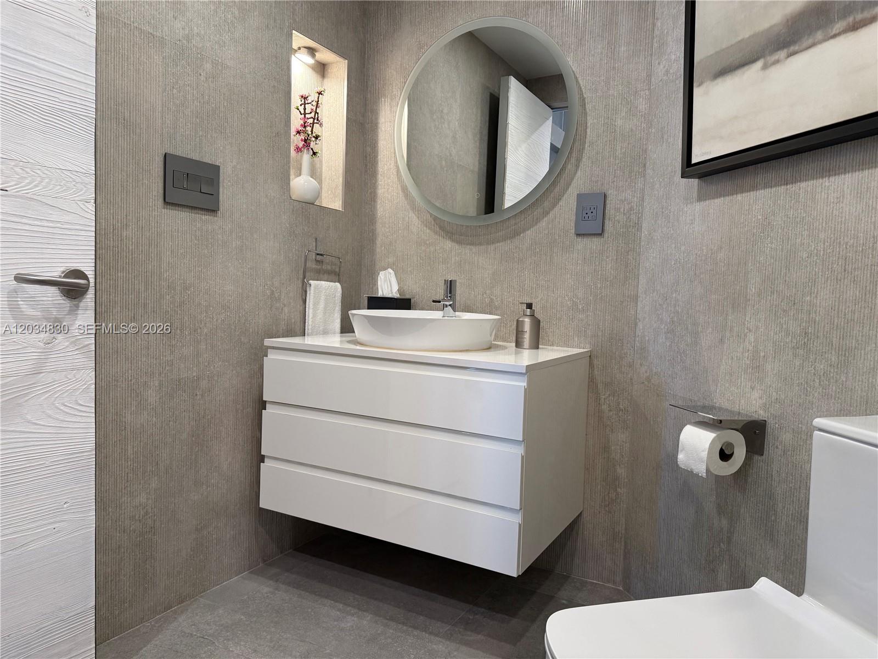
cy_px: 330
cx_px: 439
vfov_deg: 56.8
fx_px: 609
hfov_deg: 71.6
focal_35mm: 24
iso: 200
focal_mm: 6.76
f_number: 1.78
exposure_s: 1/60
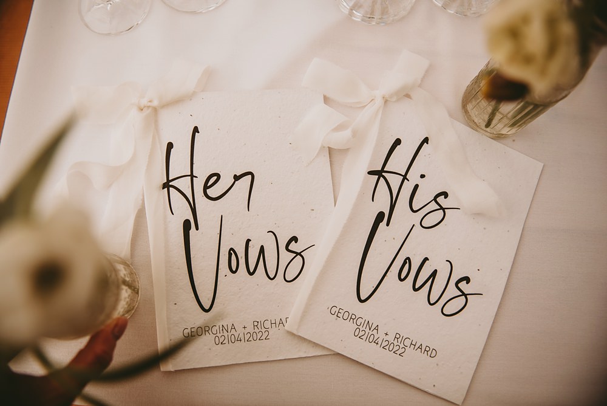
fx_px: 405
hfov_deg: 73.7
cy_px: 203
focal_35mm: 24
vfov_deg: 53.2
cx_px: 304
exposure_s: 1/1250
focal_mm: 24
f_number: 2.8
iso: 160
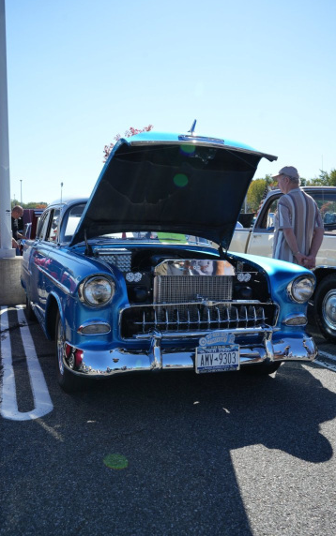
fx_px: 454
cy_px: 277
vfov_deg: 61.2
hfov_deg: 40.6
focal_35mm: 31
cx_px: 163
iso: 100
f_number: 7.1
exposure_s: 1/200
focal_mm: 29
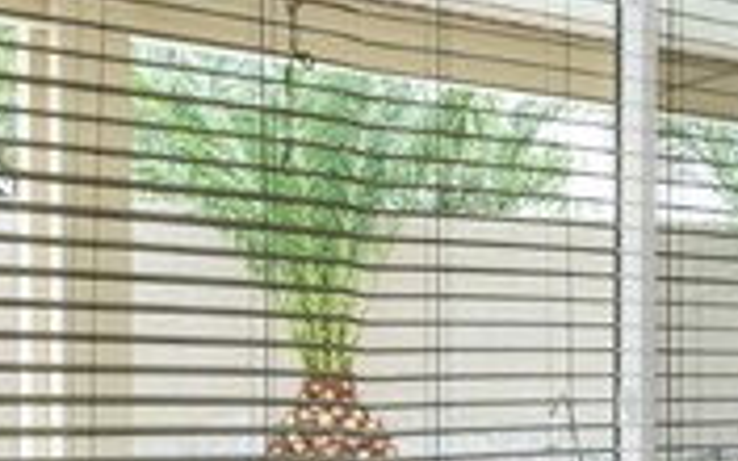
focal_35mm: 107
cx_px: 1673
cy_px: 407
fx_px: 2152
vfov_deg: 12.2
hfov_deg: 14.4
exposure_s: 1/25
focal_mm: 17
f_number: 8
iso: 400
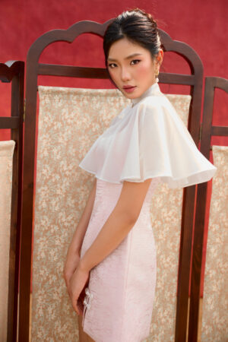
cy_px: 171
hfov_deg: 29.9
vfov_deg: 43.6
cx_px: 114
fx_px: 427
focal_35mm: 45
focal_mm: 45
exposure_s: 1/160
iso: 32
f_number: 2.8
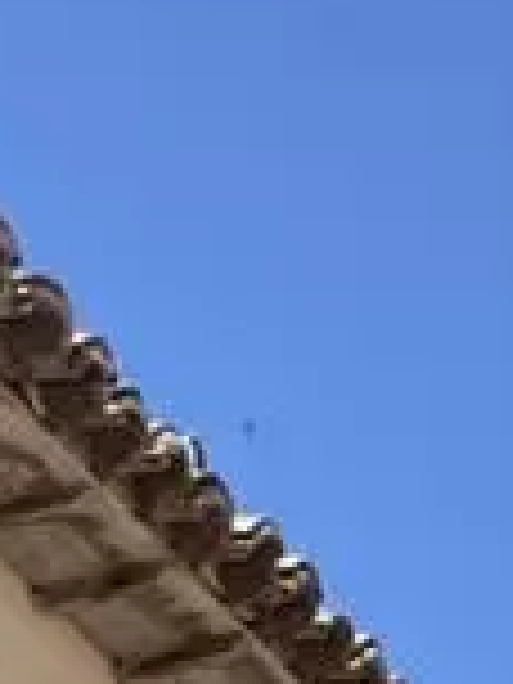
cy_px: 1732
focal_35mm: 196
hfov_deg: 7.5
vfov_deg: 9.0
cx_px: -220
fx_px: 3873
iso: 25
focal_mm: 3
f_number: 1.8
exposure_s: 1/1311
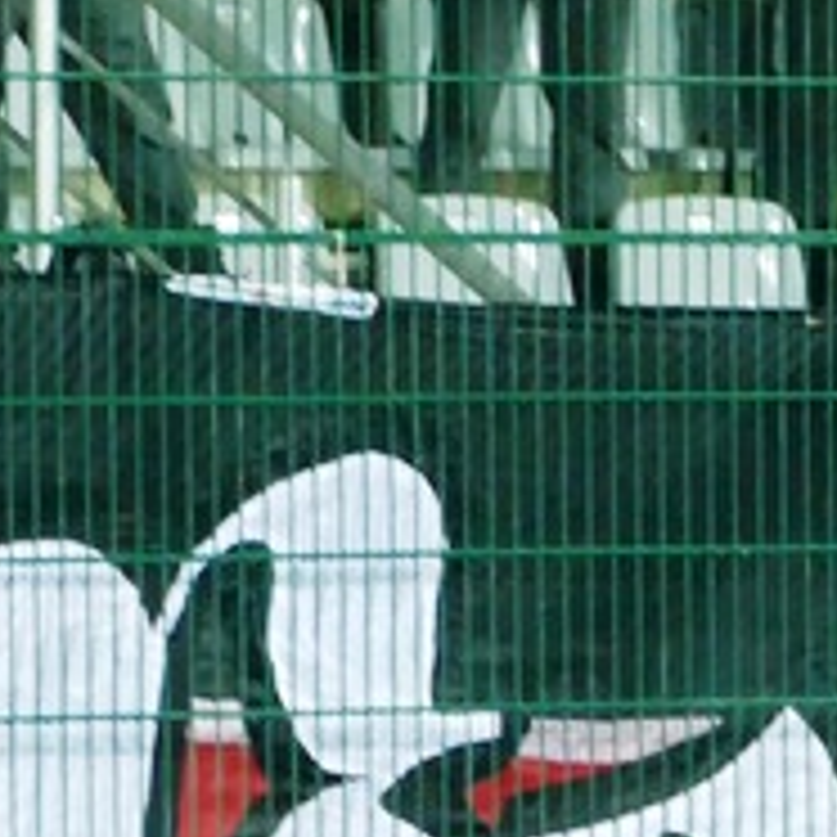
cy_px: 835
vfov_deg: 1.8
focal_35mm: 975
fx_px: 26672
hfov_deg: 1.8
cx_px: 1508
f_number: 4
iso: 1600
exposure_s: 1/80
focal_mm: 67.72
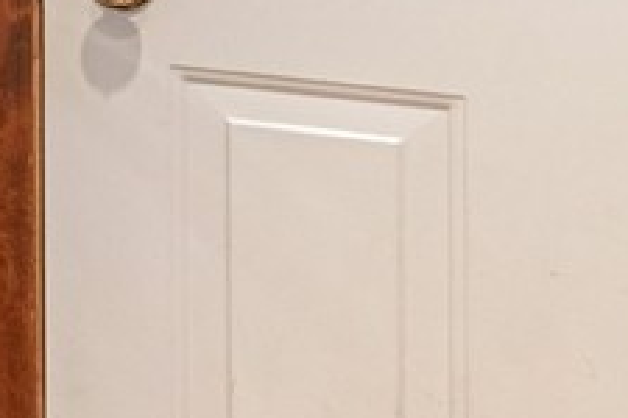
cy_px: -332
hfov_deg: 12.0
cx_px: -1142
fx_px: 1884
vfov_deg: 11.7
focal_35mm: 108
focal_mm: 10
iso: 200
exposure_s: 1/3
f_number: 9
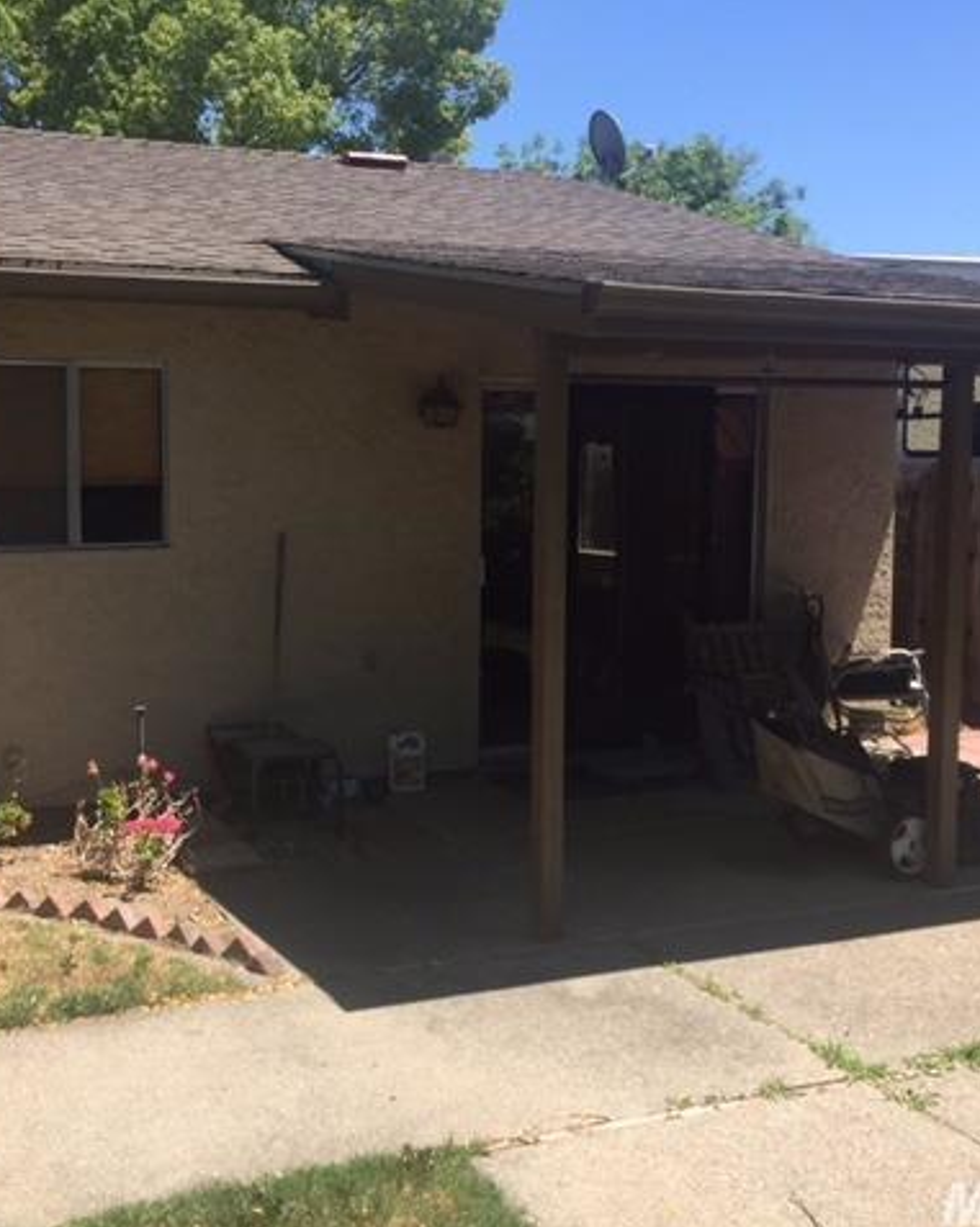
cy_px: 615
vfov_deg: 48.0
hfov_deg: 38.9
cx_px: 376
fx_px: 1379
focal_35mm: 38
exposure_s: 1/1199
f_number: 2.2
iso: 32
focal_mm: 4.15
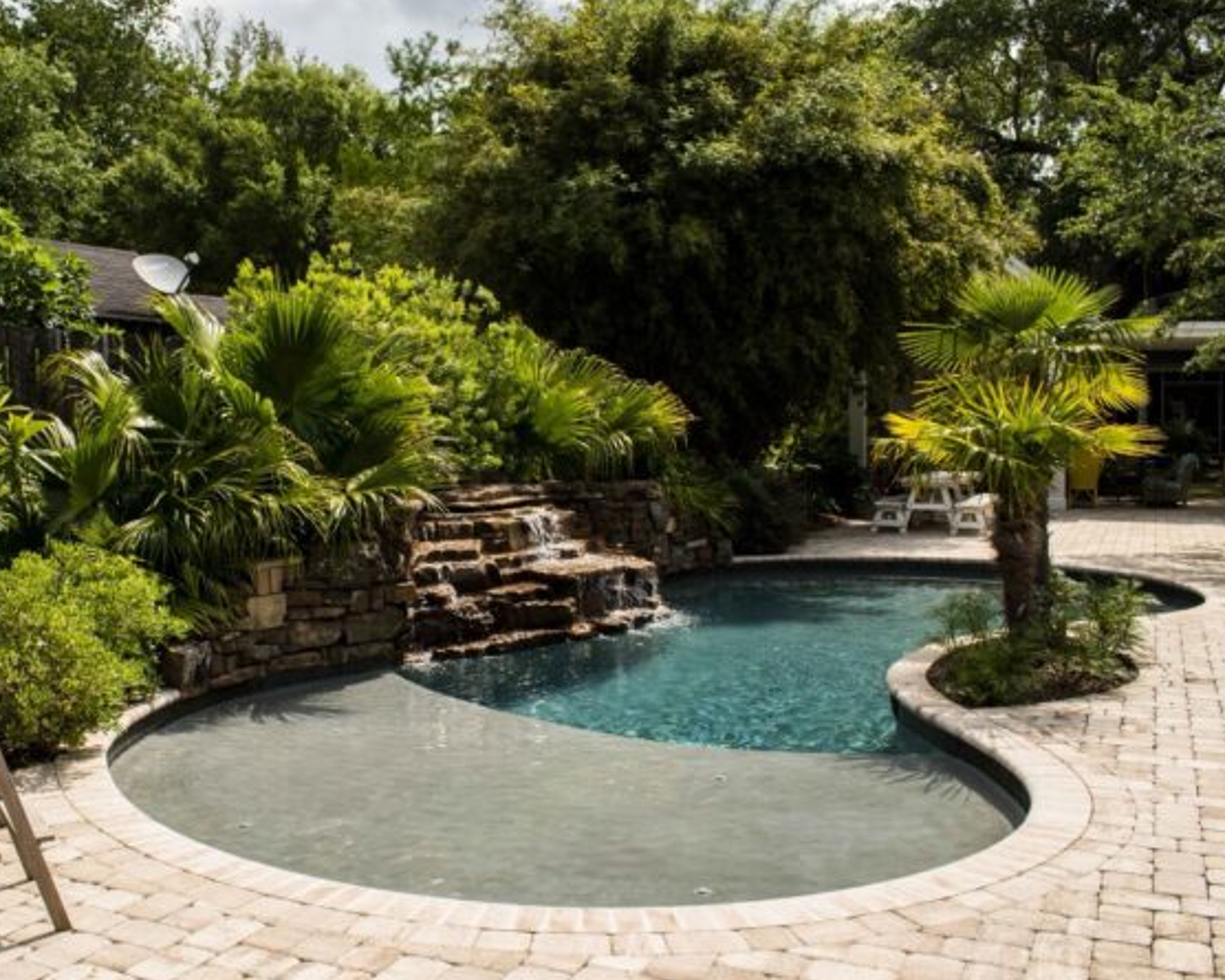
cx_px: 465
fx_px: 1269
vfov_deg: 42.2
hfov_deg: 51.0
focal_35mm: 35
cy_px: 487
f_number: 8
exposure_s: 1/200
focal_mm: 18
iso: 100
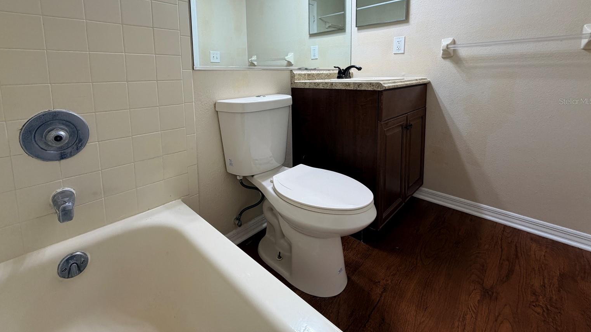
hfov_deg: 99.3
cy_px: 101
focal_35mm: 16
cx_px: 286
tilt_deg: -7.2
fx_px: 251
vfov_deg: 64.7
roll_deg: +1.2
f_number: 2.2
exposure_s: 1/120
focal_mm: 2.22
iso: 125
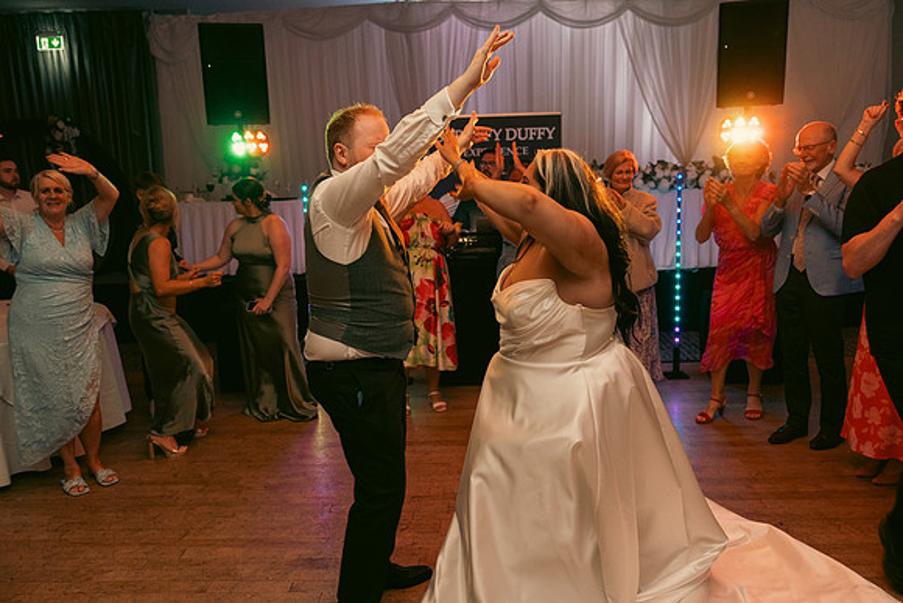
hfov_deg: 63.6
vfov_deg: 45.0
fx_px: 728
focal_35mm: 29
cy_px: 302
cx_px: 452
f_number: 3.5
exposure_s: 1/160
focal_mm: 29
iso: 2500
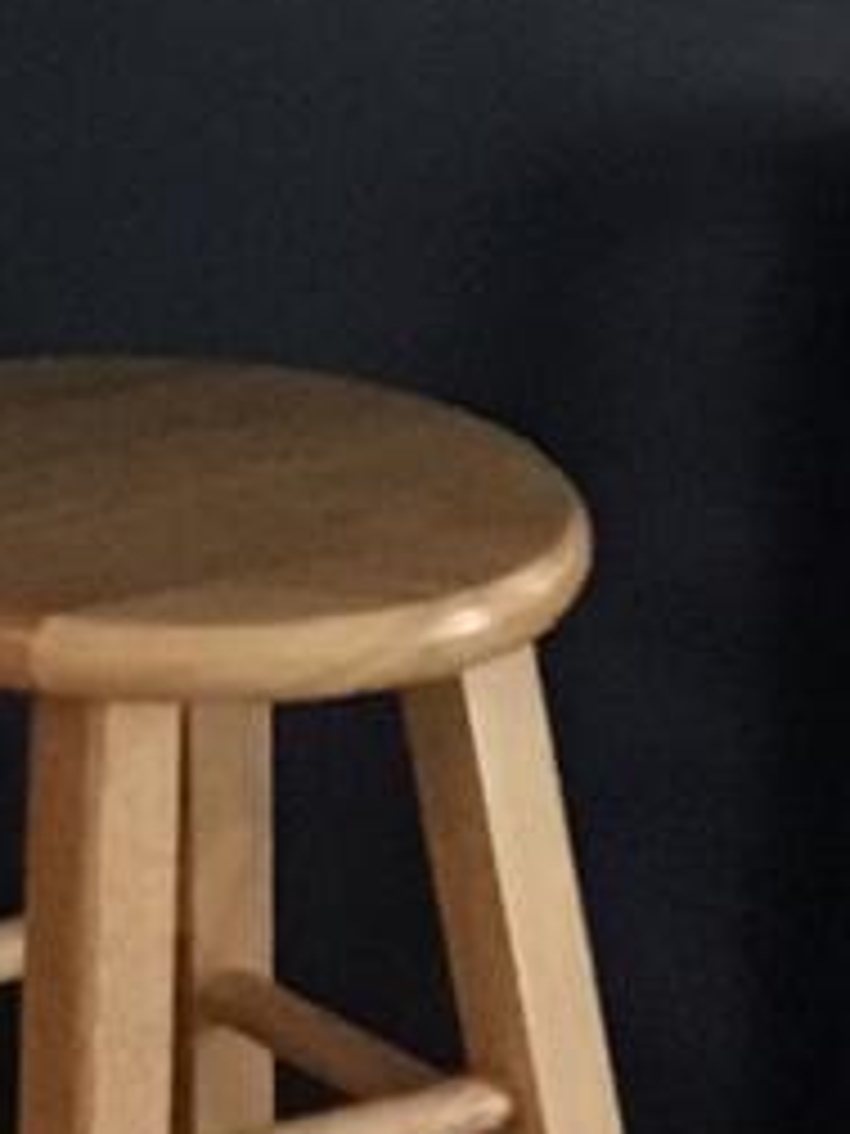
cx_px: -454
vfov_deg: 7.8
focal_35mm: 246
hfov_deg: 6.0
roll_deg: -0.7
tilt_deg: -9.2
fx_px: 8054
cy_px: -860
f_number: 2.4
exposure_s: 1/30
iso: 125
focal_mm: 3.3
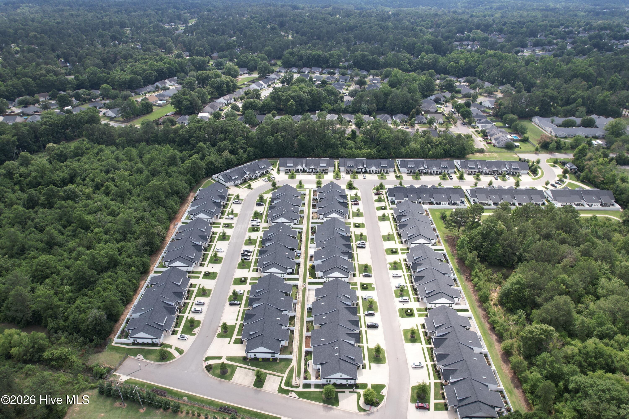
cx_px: 314
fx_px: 384
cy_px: 210
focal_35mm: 22
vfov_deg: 57.2
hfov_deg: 78.6
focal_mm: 8.38
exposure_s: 1/800
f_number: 2.8
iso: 100
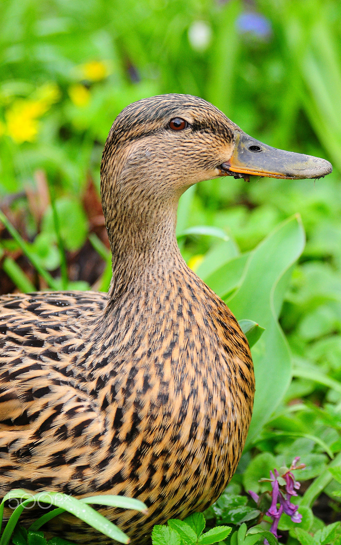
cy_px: 273
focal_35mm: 299
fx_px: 4437
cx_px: 169
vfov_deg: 7.0
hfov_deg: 4.4
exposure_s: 1/125
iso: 640
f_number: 5.3
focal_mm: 195
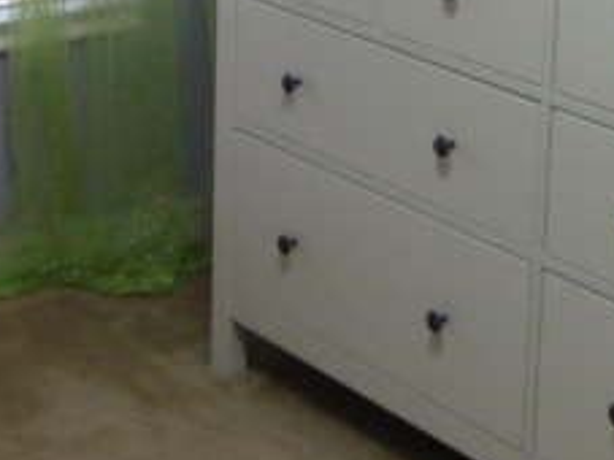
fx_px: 2003
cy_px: -111
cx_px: 260
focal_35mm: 113
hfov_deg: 17.4
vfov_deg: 12.7
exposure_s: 1/30
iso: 200
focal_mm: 4.7
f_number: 3.3
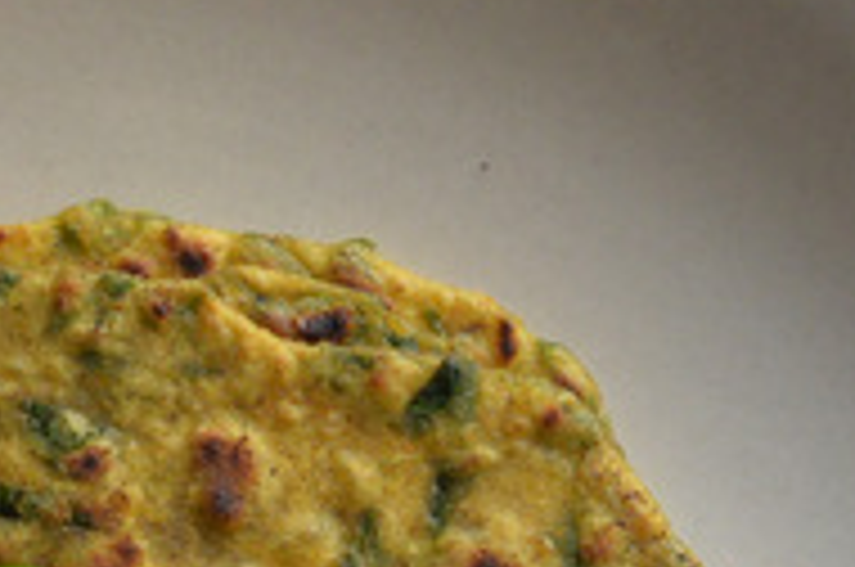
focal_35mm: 270
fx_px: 6402
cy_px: 1006
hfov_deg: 7.6
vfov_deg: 5.0
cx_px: 22
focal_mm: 50
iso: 800
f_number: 5.6
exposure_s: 1/125
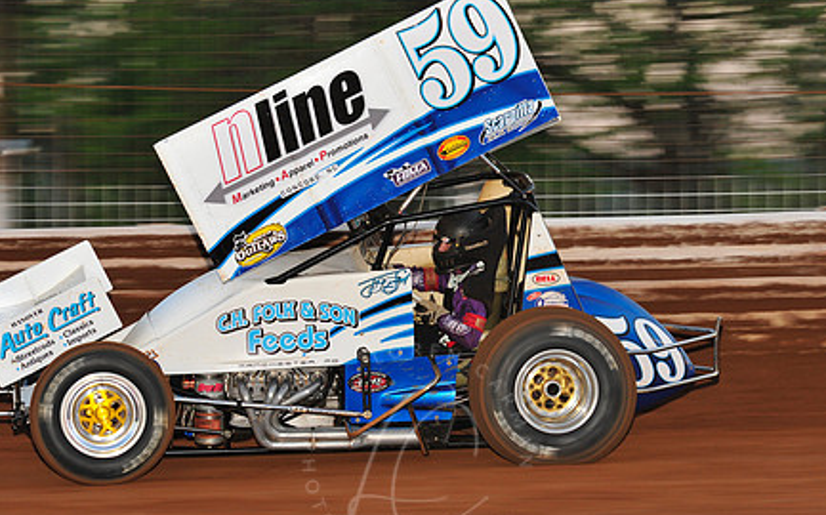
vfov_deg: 6.6
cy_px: 282
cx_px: 416
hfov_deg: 10.6
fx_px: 4454
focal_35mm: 198
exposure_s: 1/320
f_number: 7.1
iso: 800
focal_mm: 145
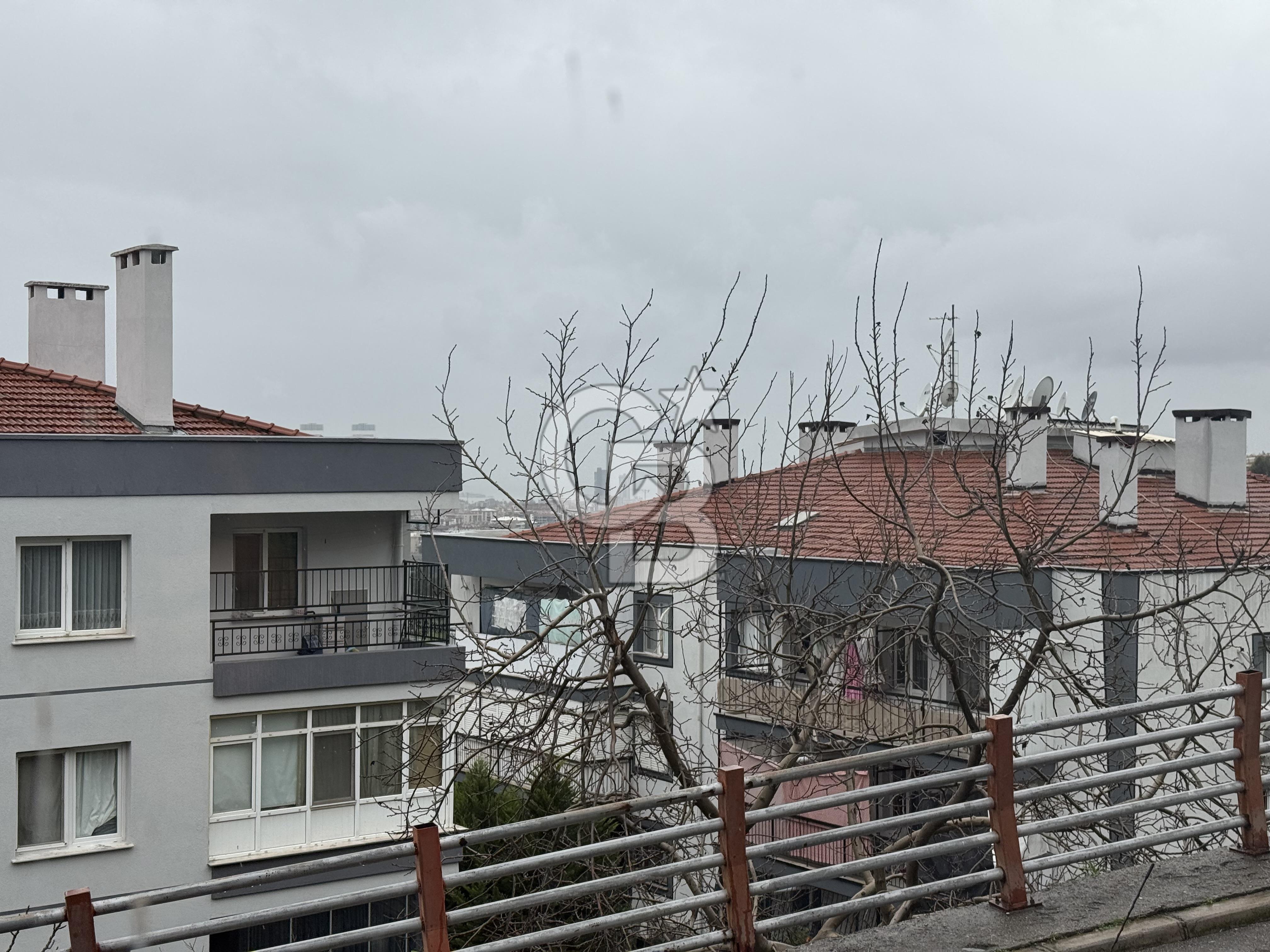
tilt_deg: -0.9
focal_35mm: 48
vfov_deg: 30.3
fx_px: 1761
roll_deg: -0.4
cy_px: 476
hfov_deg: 39.7
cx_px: 635
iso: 64
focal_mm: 6.76
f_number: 1.78
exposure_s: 1/855
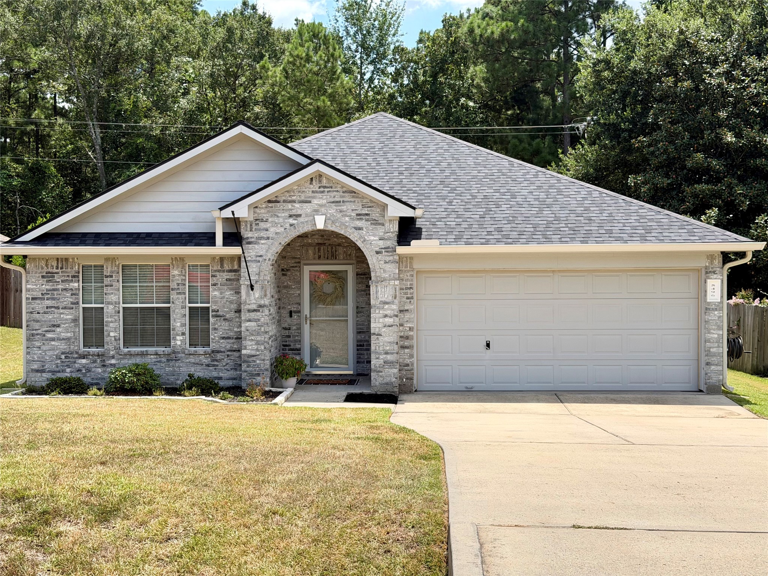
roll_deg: +0.3
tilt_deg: -0.8
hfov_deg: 39.7
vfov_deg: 30.3
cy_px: 288
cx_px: 384
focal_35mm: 48
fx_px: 1065
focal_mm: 6.76
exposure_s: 1/2865
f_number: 1.78
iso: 64
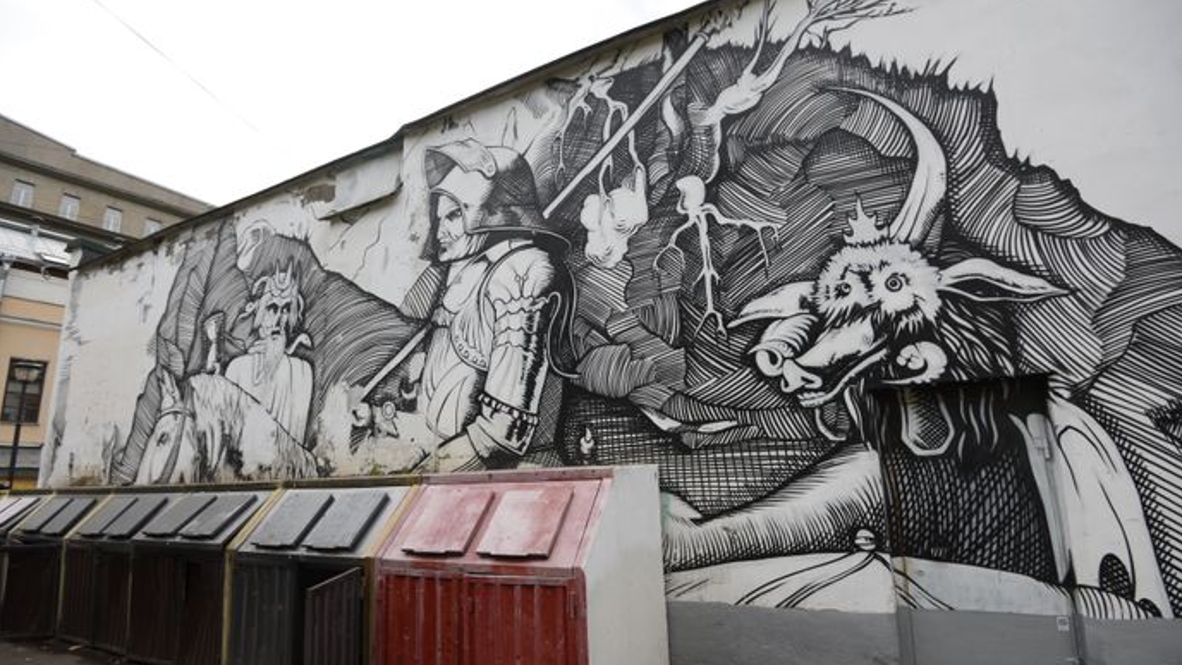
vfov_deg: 63.8
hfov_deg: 95.9
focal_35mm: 17
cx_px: 598
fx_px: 533
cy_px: 368
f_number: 5
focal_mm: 16
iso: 64
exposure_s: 1/200
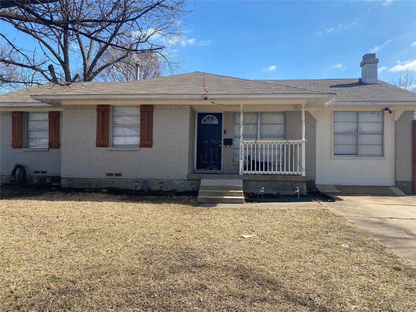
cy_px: 156
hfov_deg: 67.3
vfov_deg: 53.1
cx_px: 208
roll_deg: -0.5
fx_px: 312
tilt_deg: +0.9
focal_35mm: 26
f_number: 1.8
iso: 32
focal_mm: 4.25
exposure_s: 1/2268
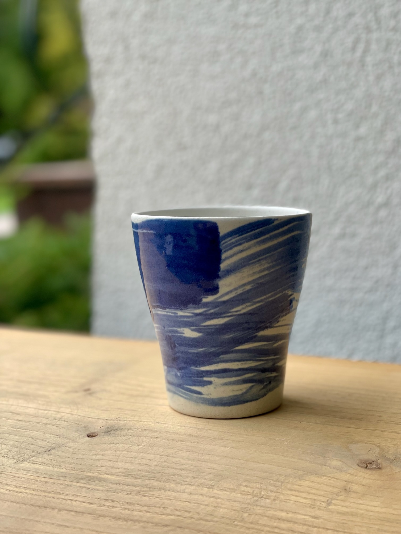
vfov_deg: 36.2
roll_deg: +1.0
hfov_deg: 27.5
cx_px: 204
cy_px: 264
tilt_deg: -8.4
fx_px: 819
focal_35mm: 53
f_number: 2
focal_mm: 6
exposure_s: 1/201
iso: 25
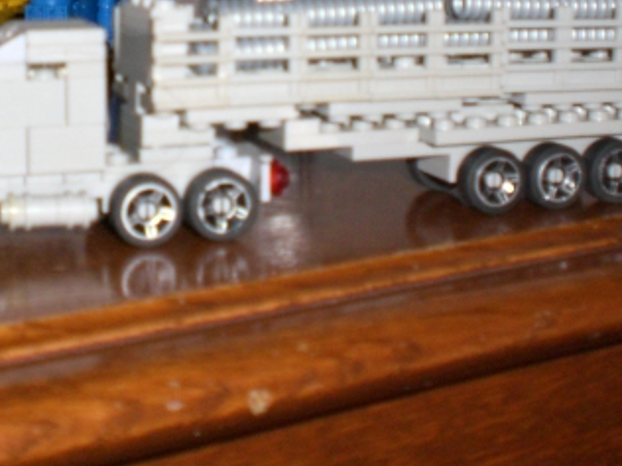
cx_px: 211
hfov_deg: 25.2
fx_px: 1384
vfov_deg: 18.7
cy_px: 16
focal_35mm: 77
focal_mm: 6.3
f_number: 3.1
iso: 200
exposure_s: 1/60
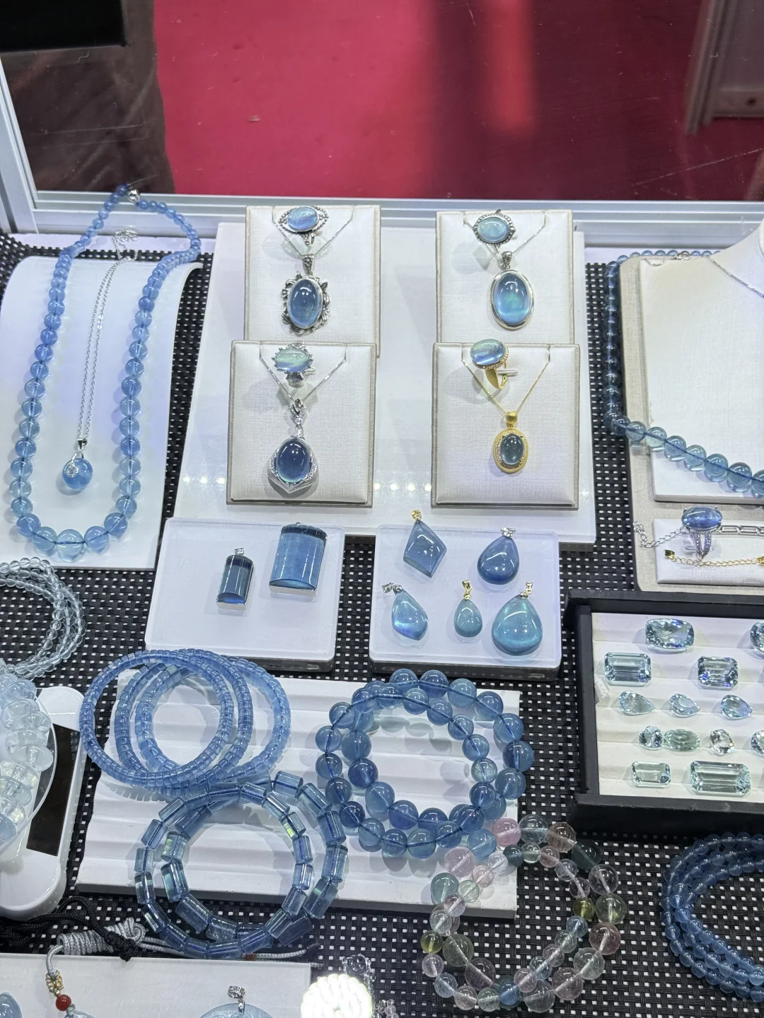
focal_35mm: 48
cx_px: 382
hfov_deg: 30.3
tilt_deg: -54.1
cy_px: 509
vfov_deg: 39.7
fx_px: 1413
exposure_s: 1/620
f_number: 1.78
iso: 80
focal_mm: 6.76
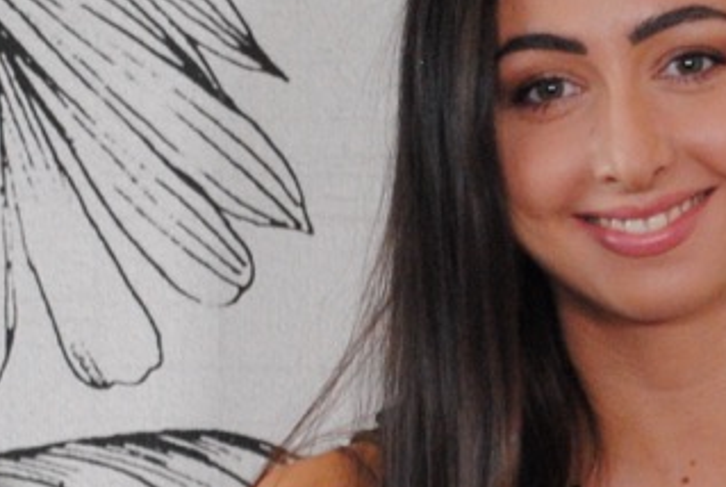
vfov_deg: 3.3
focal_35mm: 414
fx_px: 8355
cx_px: 712
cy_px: 941
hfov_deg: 5.0
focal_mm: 55
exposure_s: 1/60
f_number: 4
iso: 800
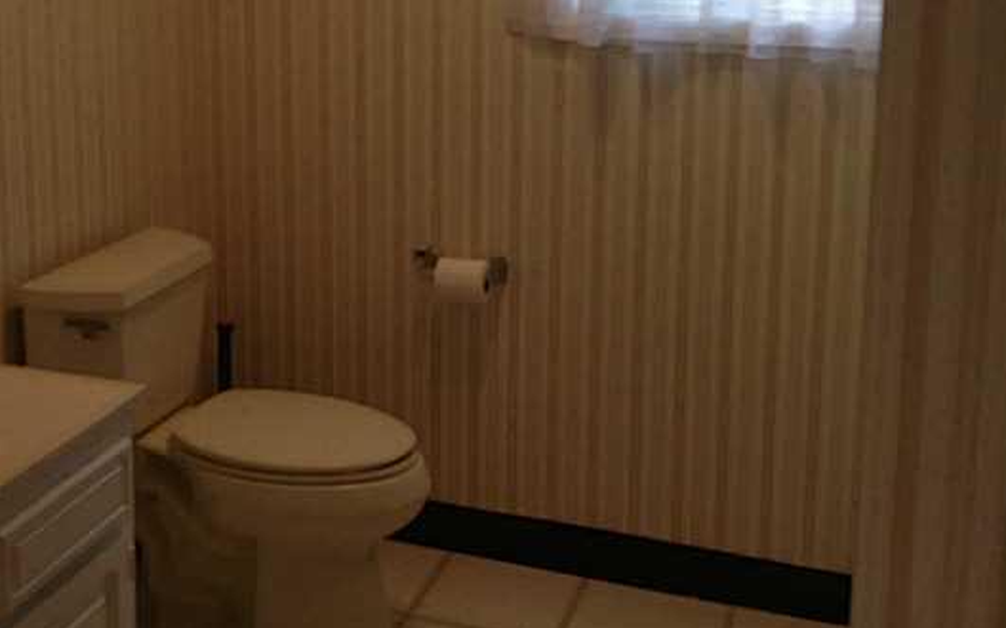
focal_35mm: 53
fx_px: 1453
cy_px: 112
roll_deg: -1.2
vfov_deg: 24.0
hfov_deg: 37.8
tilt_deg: -9.6
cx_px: 333
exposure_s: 1/20
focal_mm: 4.12
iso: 100
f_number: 2.4
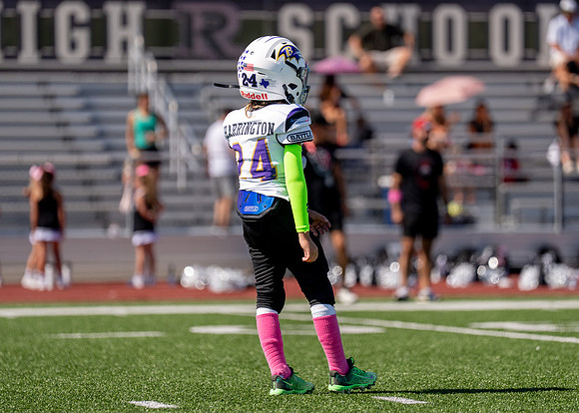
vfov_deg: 6.2
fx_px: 3789
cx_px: 294
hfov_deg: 8.7
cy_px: 186
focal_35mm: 230
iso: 200
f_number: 2.8
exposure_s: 1/5000
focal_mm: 170
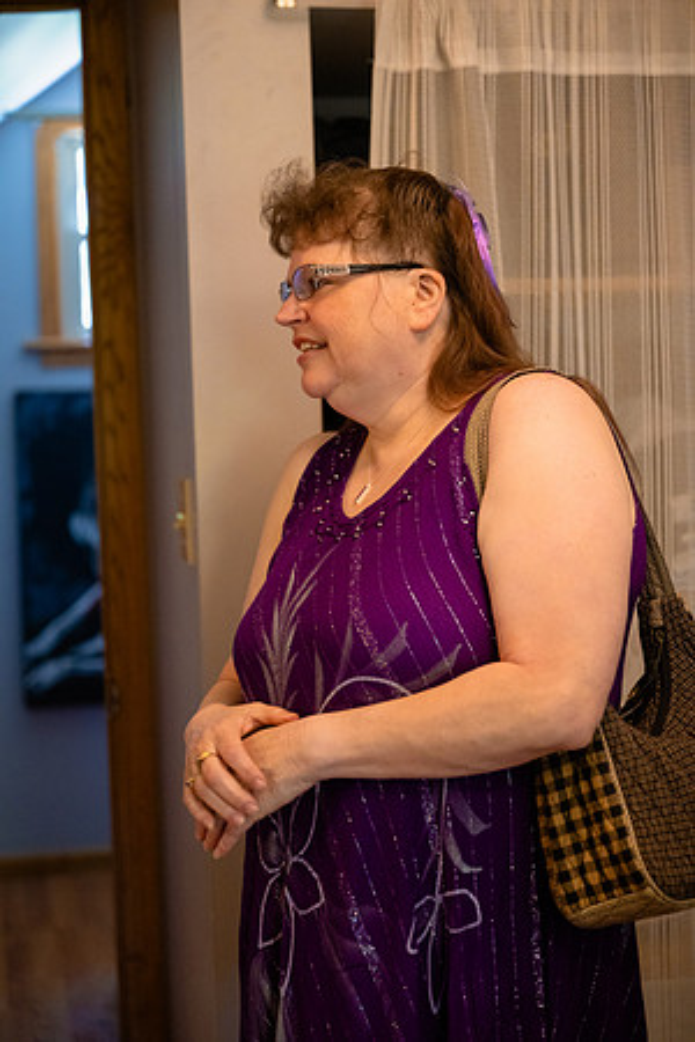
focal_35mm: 69
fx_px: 1998
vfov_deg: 29.2
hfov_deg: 19.7
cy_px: 521
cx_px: 348
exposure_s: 1/200
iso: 3200
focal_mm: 69
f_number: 2.8
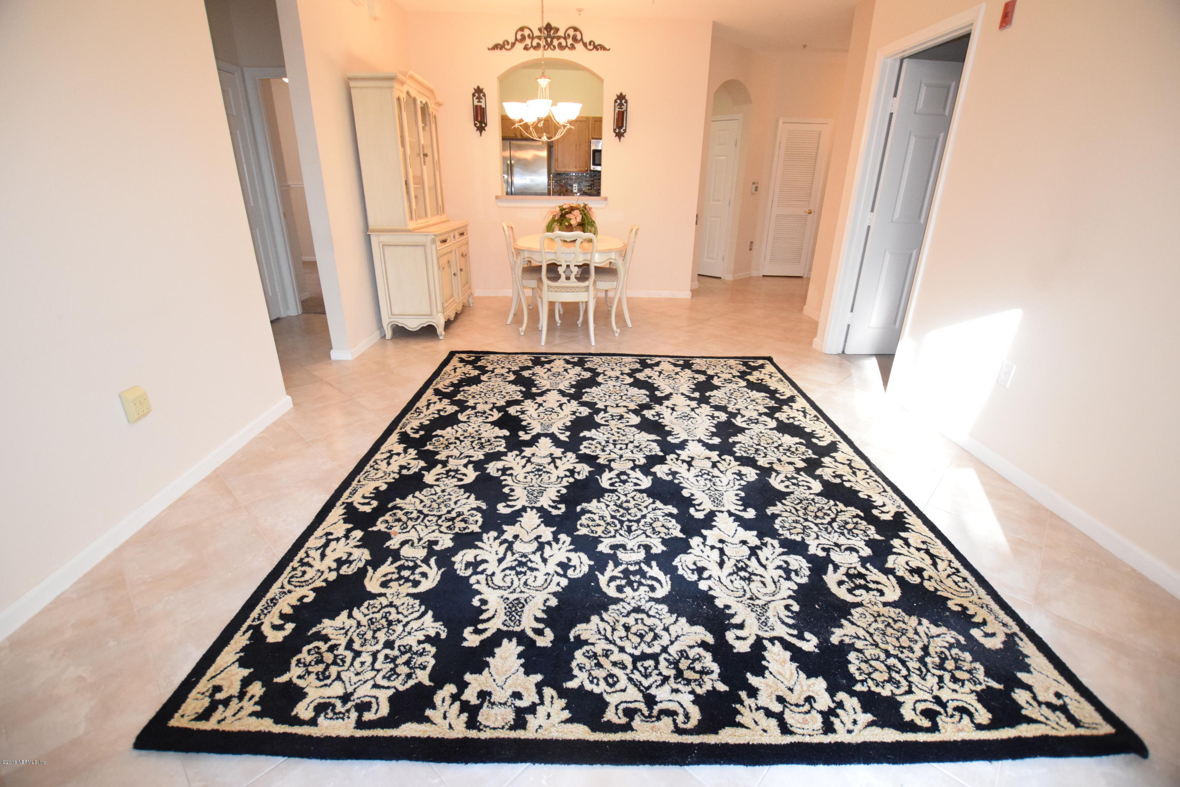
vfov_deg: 77.3
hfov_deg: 100.4
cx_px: 590
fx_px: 492
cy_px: 394
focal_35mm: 15
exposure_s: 1/200
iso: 3200
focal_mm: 10
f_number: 3.5
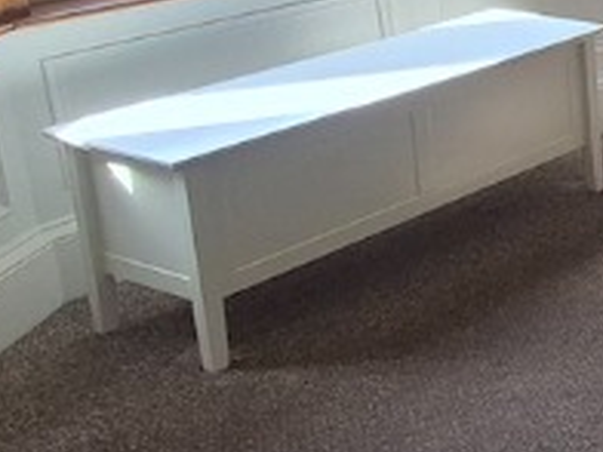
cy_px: -61
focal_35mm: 68
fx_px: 1185
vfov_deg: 20.5
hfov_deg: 20.3
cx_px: 1089
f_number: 2.2
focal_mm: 1.74
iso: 50
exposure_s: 1/100
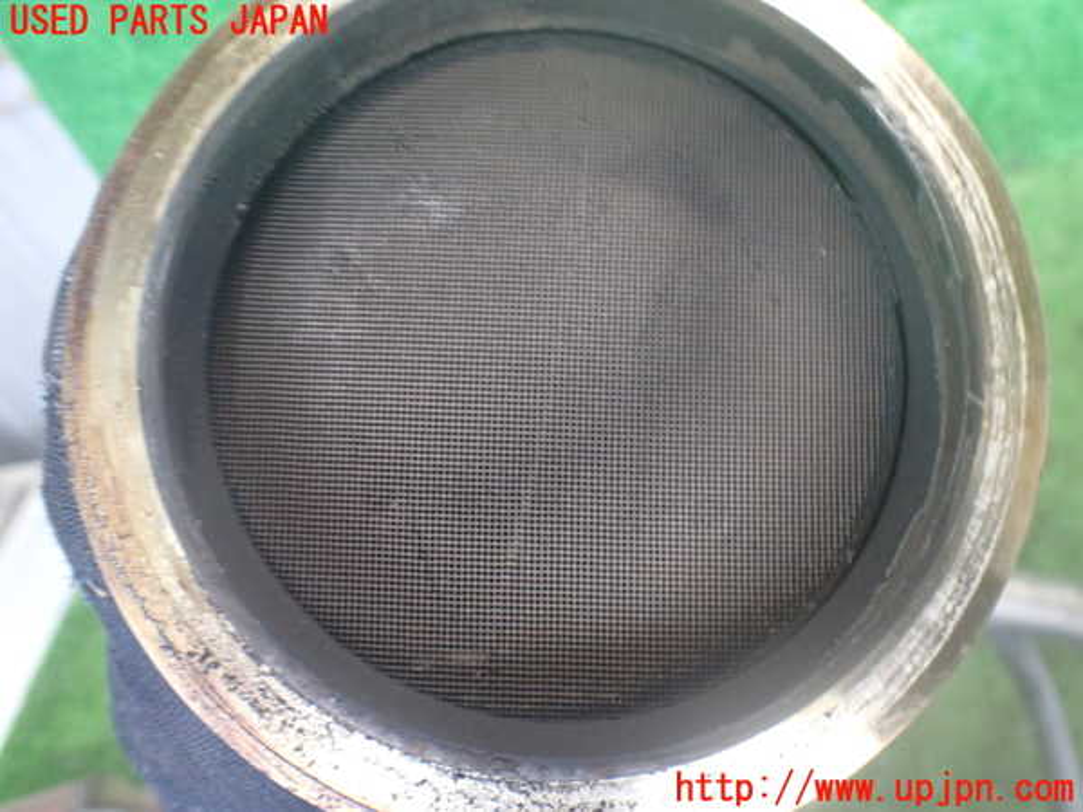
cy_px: 406
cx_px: 542
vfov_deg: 46.8
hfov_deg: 60.0
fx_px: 939
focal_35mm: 30
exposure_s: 1/40
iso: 800
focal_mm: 5.4
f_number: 2.3
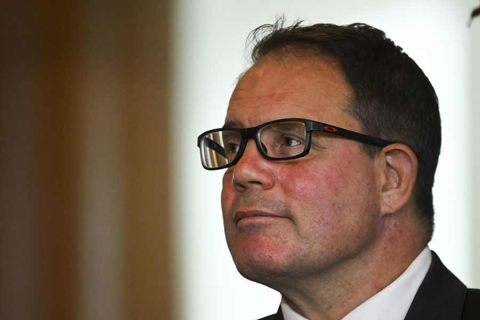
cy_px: 160
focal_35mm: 350
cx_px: 240
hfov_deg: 5.9
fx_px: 4666
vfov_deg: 3.9
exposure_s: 1/400
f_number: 4
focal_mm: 350
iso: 4000
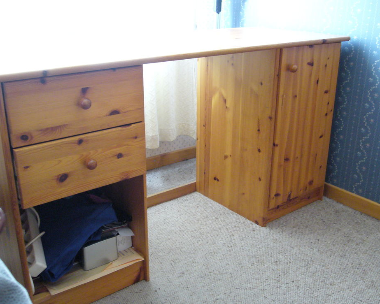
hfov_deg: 49.1
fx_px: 416
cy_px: 150
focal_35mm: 37
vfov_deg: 40.1
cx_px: 195
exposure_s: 1/8
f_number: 2.8
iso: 200
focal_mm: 5.8
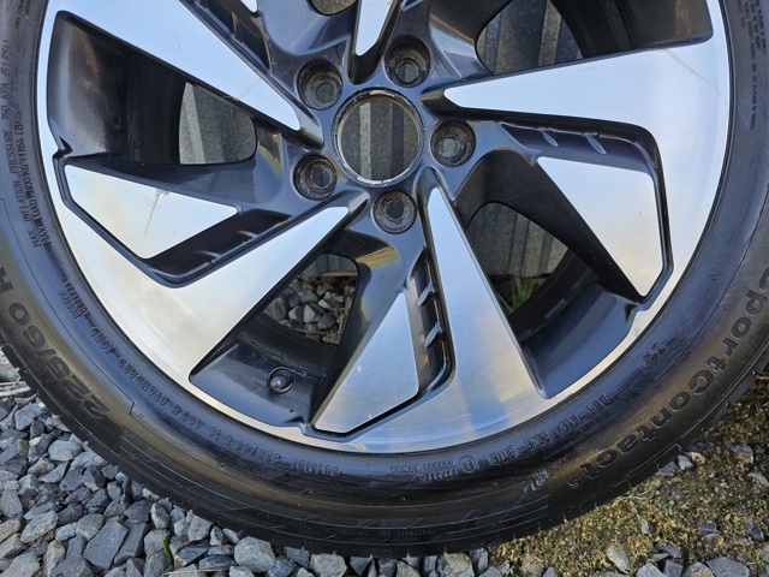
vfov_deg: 58.9
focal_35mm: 23
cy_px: 288
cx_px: 384
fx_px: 511
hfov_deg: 73.9
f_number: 1.7
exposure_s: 1/180
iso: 40
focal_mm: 6.3
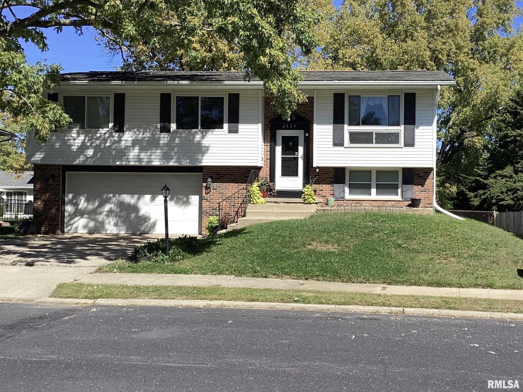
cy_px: 196
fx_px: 468
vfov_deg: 45.4
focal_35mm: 31
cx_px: 262
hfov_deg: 58.4
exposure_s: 1/905
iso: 25
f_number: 2.4
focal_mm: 3.3
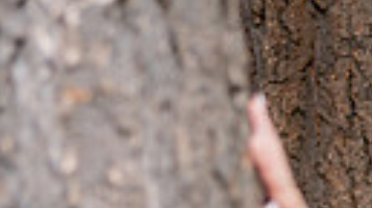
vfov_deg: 6.5
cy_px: 388
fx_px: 1792
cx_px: 769
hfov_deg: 10.7
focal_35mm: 182
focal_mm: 35
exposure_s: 1/1000
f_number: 2
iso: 200
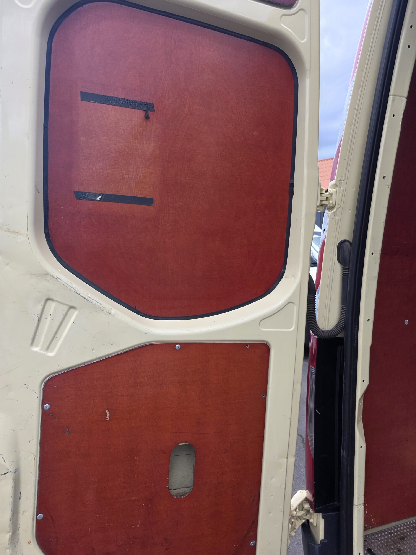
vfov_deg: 73.9
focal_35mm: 23
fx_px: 369
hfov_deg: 58.9
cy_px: 278
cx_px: 208
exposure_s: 1/359
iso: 50
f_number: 1.7
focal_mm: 6.25
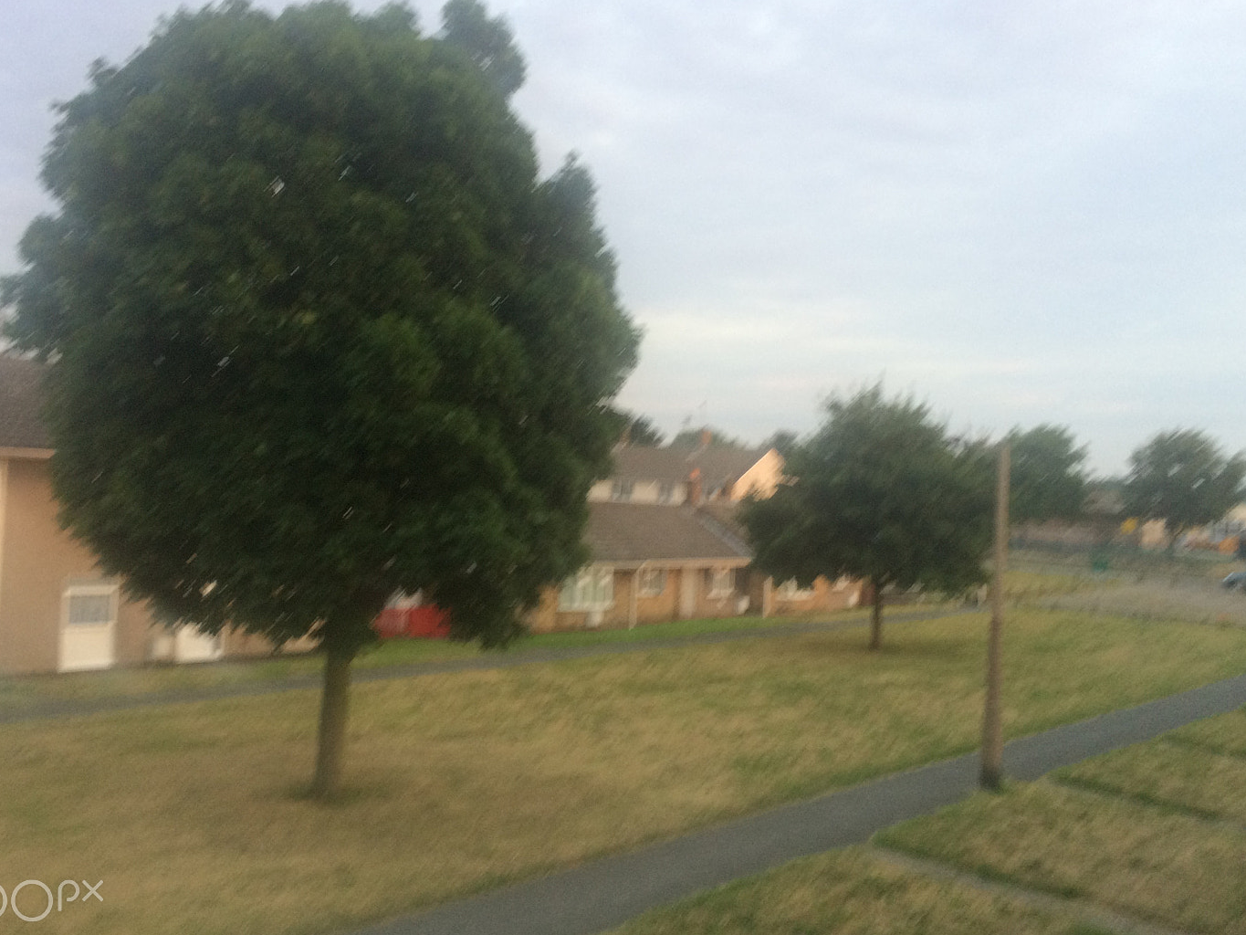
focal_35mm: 34
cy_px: 473
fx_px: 1224
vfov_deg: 41.8
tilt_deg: +2.9
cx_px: 607
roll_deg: -2.4
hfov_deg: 53.9
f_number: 2.2
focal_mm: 4.15
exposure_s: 1/33
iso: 80
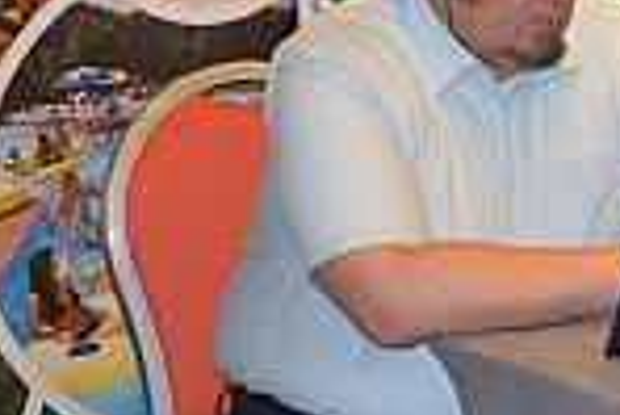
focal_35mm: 191
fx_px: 3293
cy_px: -21
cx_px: 1014
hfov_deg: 10.3
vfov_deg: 7.2
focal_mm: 32
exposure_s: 1/30
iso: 800
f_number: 4.2
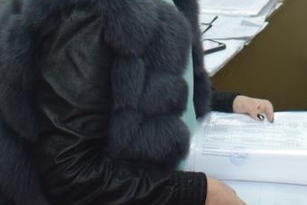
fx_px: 814
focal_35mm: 96
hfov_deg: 20.3
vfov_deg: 13.7
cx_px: 348
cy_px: -78
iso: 800
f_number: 4.5
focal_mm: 21
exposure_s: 1/80
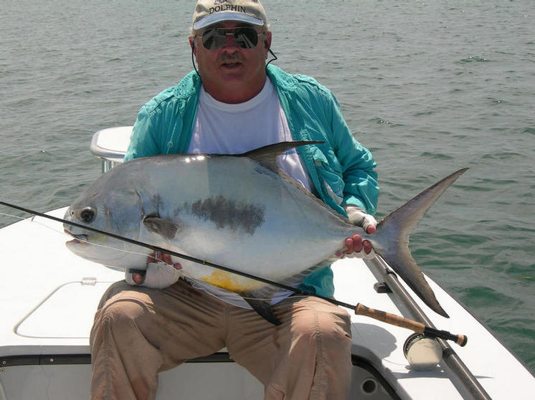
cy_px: 200
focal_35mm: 61
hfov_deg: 31.7
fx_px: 942
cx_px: 268
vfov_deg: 24.0
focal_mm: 12.7
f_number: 5.9
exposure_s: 1/412
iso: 50
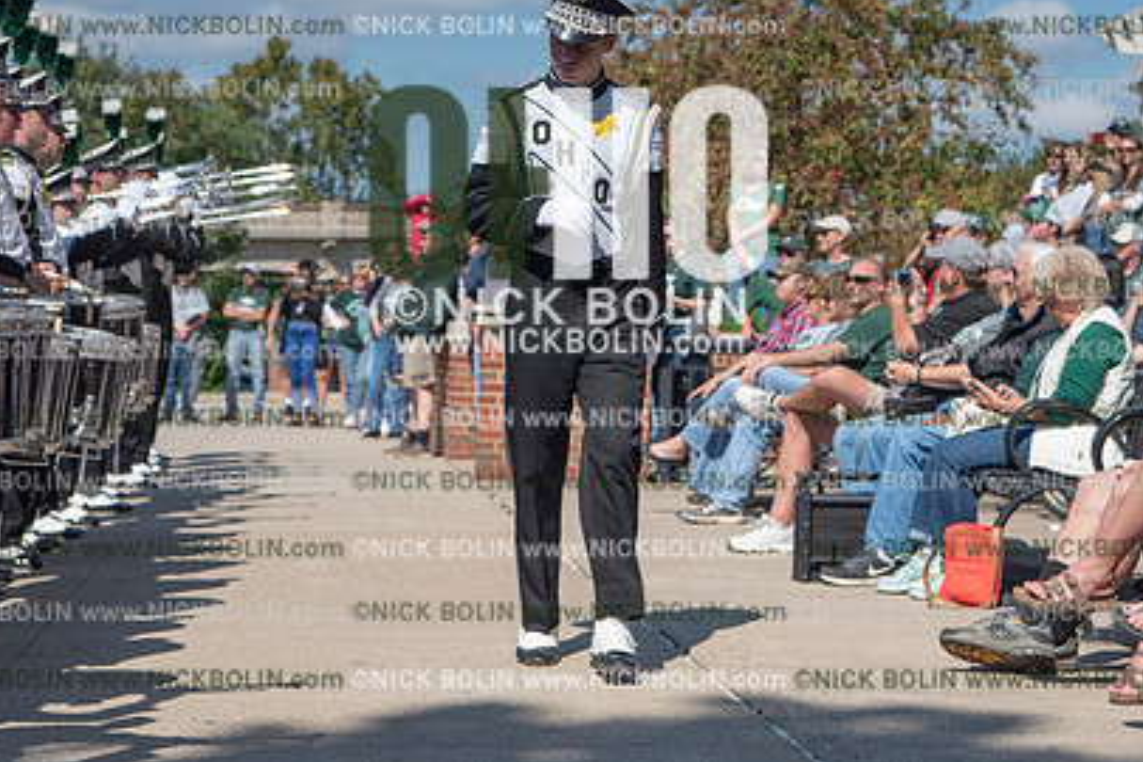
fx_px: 2730
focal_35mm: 86
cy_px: 222
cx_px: 567
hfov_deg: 23.6
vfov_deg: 15.8
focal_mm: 60
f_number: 5
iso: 400
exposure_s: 1/4000
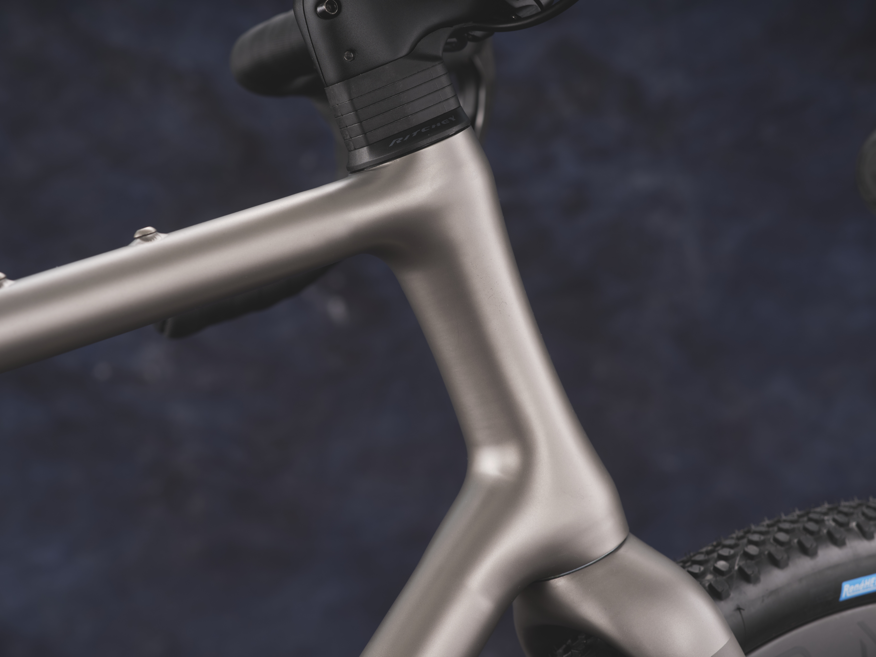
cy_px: 328
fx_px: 1797
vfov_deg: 20.7
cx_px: 438
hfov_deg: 27.4
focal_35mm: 71
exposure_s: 1/125
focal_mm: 90
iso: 200
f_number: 8
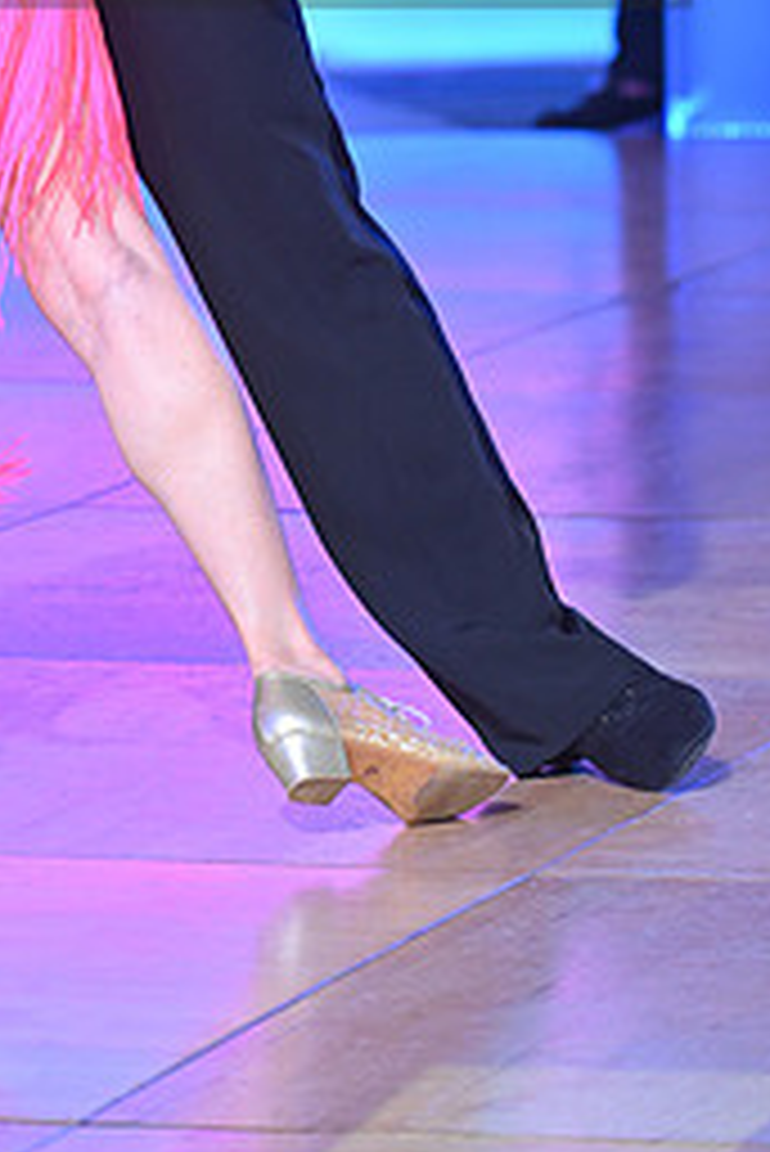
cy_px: -140
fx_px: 9803
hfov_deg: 4.5
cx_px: 74
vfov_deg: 6.7
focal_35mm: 306
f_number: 4
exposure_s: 1/250
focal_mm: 135
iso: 1250
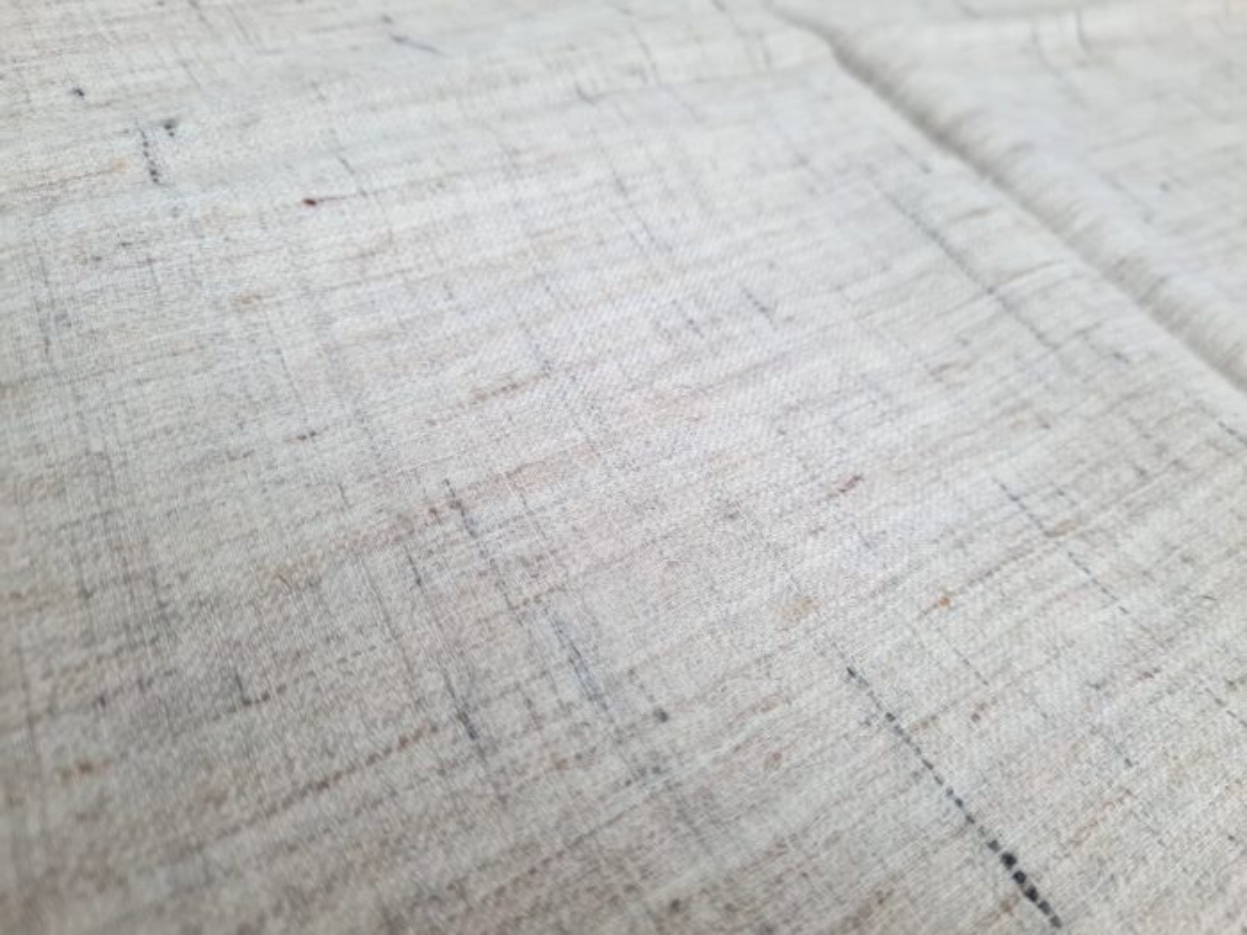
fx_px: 937
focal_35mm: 26
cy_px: 468
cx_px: 624
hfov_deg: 67.3
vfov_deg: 53.1
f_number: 1.8
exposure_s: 1/120
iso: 200
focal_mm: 5.4
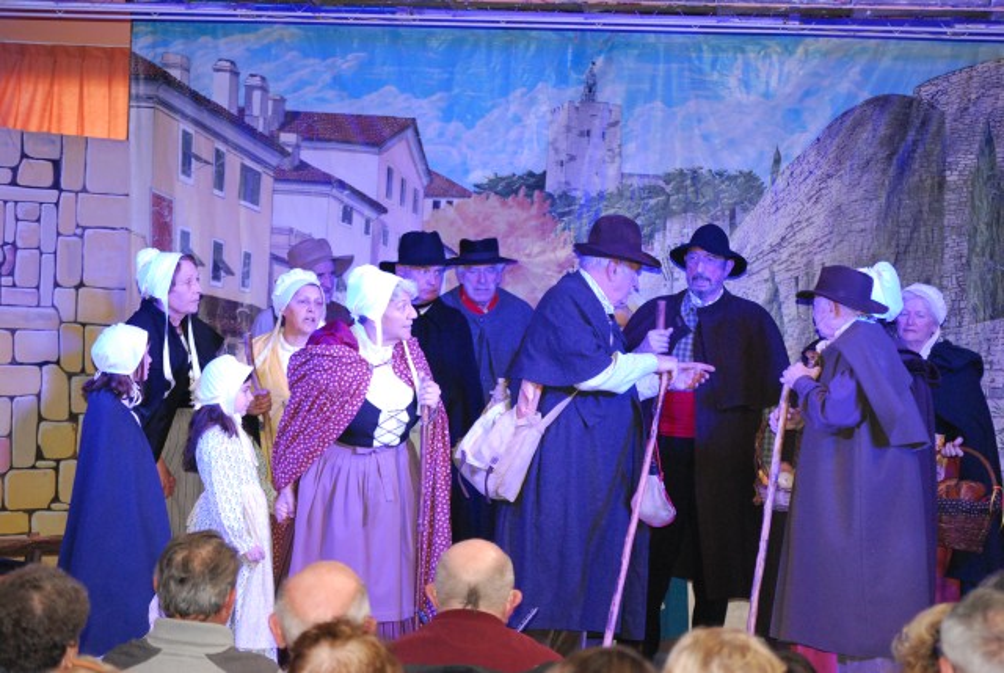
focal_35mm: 105
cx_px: 502
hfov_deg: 19.4
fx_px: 2933
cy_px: 336
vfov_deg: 13.1
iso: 1100
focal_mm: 70
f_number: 4.2
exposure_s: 1/60
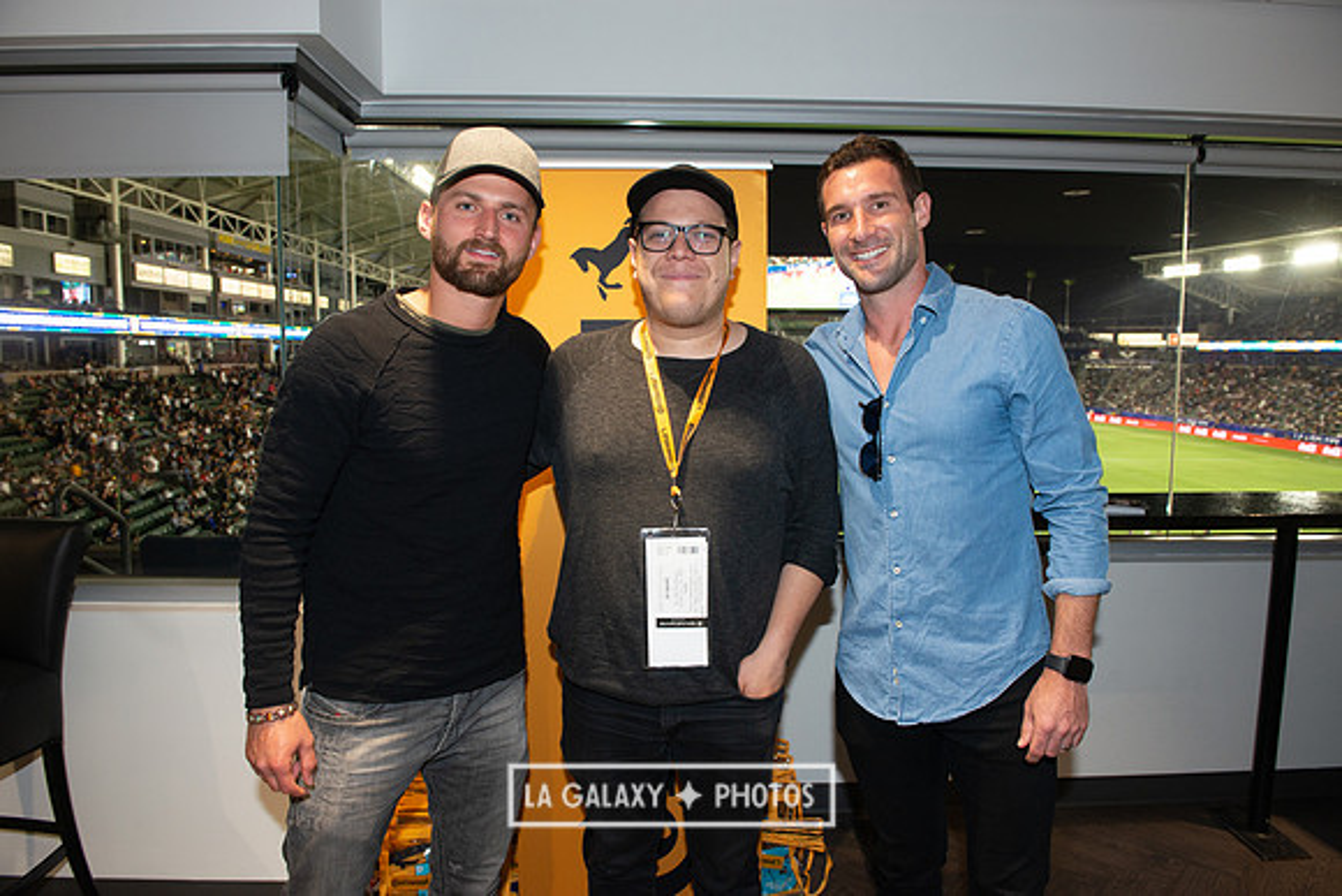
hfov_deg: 73.7
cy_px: 448
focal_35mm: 24
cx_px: 671
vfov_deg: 53.2
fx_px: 895
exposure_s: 1/60
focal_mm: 24
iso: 640
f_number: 6.3
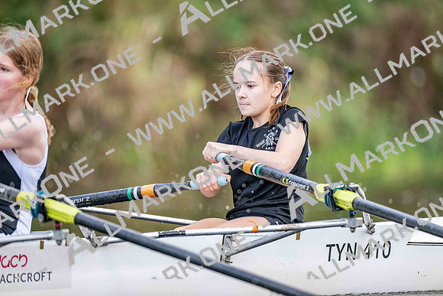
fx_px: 7385
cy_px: 148
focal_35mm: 600
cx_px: 222
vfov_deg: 2.3
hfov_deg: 3.4
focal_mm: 600
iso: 3600
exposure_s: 1/2500
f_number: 4
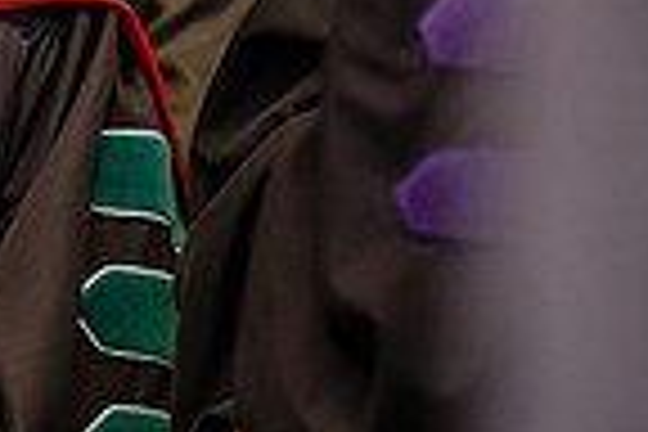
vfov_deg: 2.8
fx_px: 8837
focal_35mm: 491
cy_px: 25
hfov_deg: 4.2
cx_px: -243
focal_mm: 122
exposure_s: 1/200
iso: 3200
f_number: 3.2
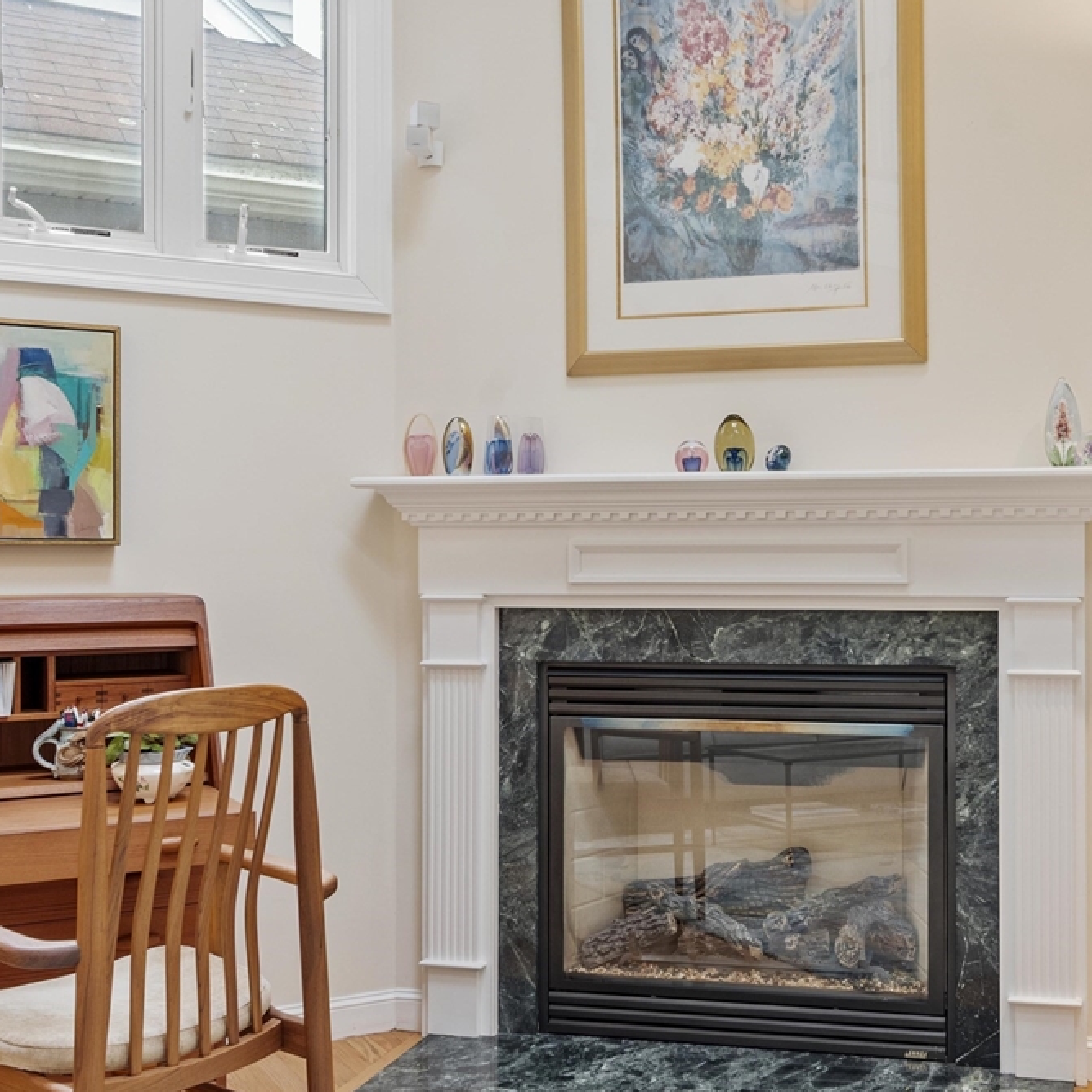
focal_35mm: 43
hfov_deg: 38.6
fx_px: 1535
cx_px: 757
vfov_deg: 39.2
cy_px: 540
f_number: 8
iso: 320
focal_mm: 22
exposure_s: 1/2.5
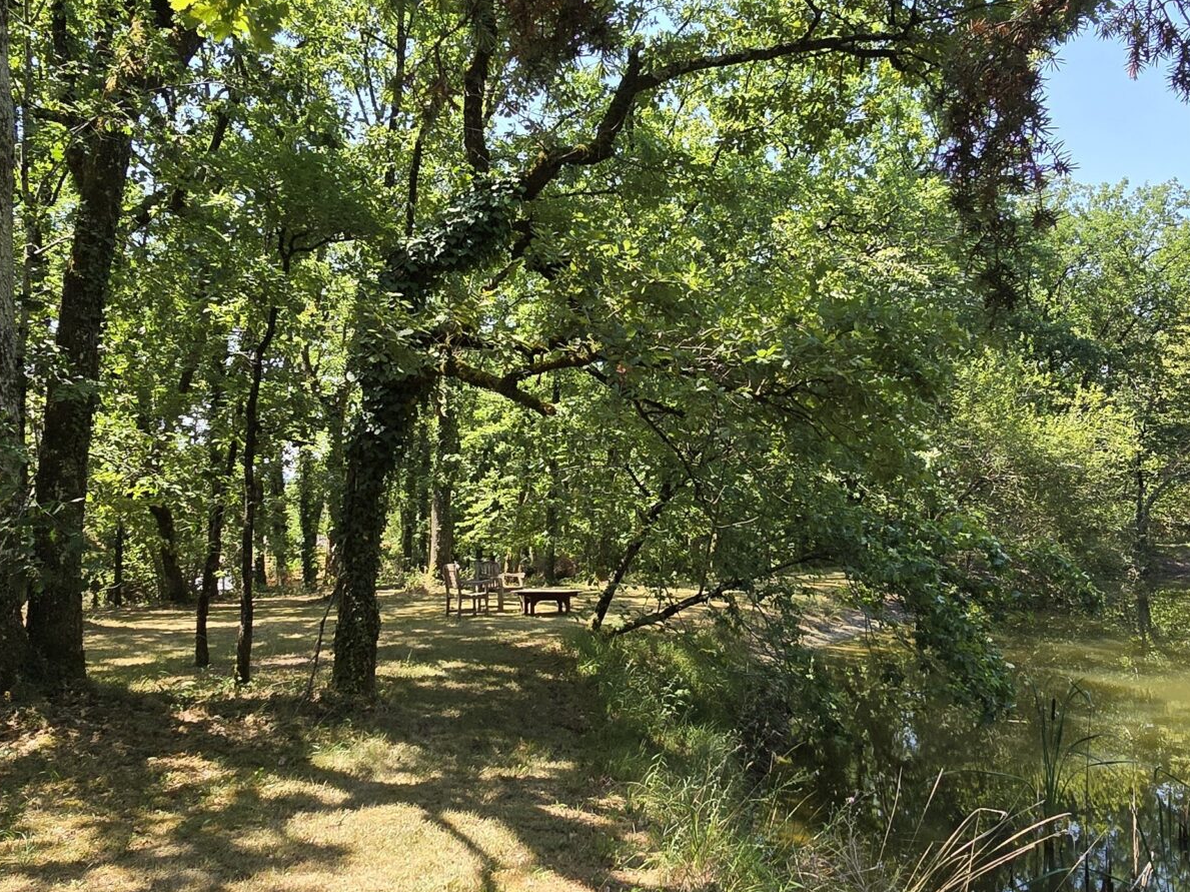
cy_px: 435
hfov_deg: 63.4
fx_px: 962
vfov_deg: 49.7
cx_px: 643
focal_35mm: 28
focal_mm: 2.2
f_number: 2.2
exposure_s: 1/699
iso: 50
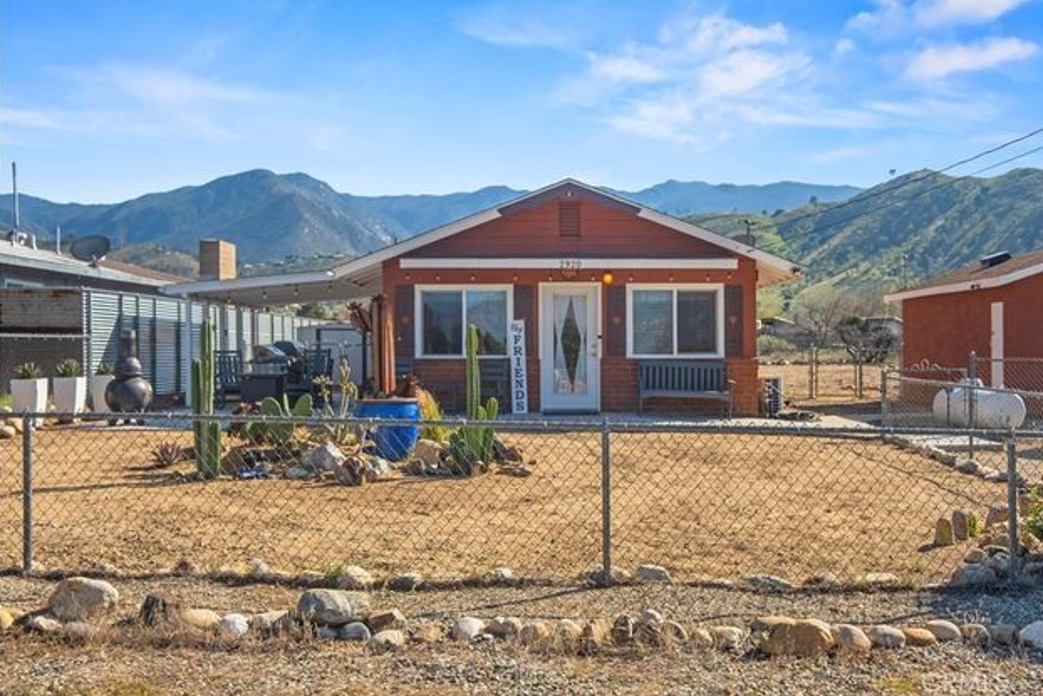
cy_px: 340
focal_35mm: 35
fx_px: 1014
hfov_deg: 54.4
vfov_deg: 37.9
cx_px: 535
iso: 250
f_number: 9
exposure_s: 1/250
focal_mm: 22.9
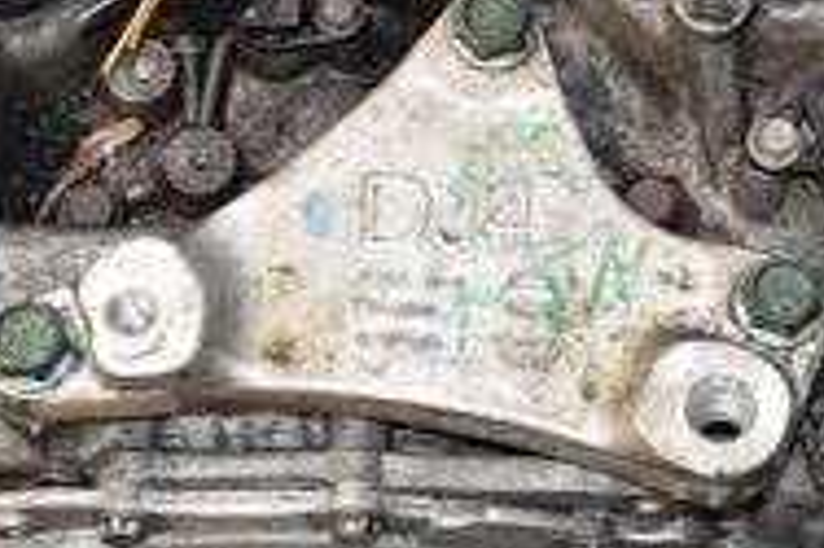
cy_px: 44
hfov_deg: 14.3
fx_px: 3270
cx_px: 307
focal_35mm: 143
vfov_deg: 9.5
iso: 800
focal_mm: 28
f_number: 5
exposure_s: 1/60
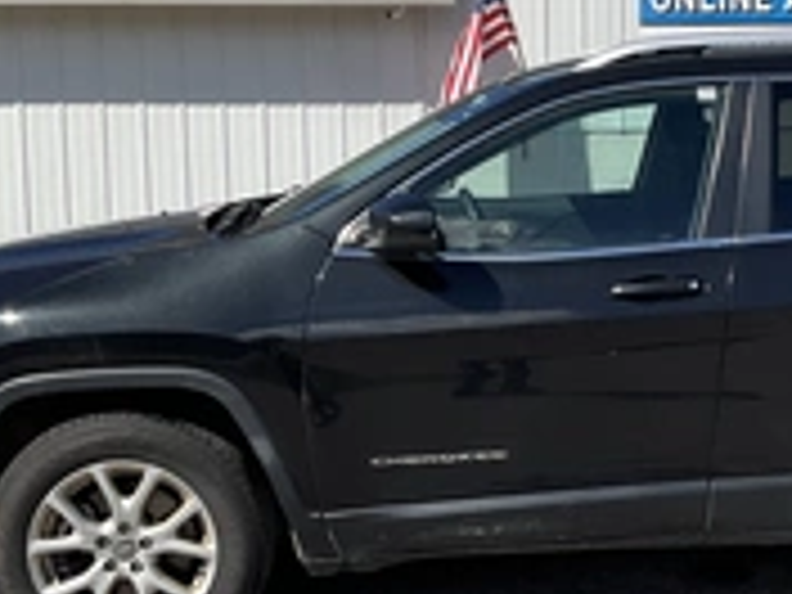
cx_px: 590
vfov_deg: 22.3
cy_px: 310
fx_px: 1510
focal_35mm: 66
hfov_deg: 29.0
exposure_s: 1/2320
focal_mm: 3
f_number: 1.8
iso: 25
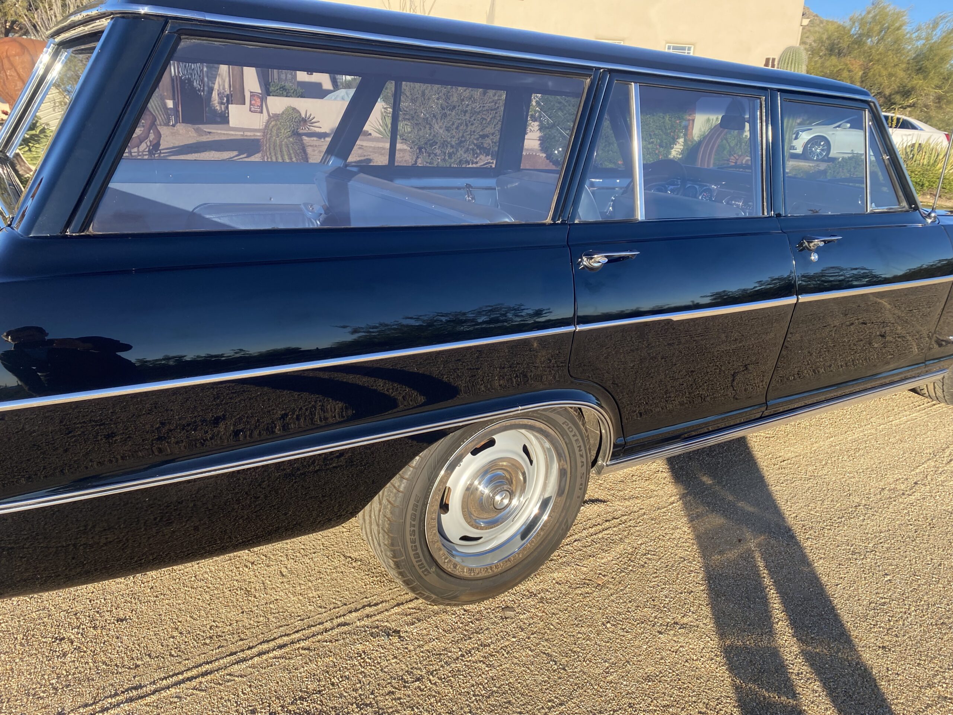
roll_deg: -3.6
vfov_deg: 53.1
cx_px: 476
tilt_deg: -17.3
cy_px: 358
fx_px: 716
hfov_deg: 67.3
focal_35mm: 26
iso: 32
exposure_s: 1/752
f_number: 1.8
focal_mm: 4.25
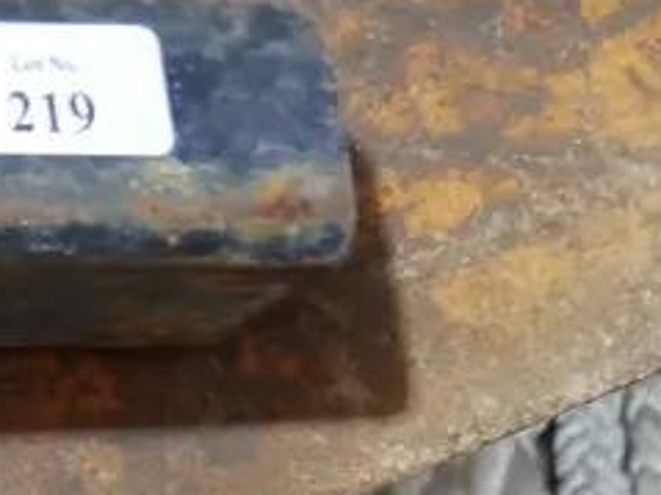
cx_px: -702
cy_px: 416
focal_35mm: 120
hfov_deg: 13.7
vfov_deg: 12.3
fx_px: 2290
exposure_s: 1/60
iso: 800
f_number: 3.5
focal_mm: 14
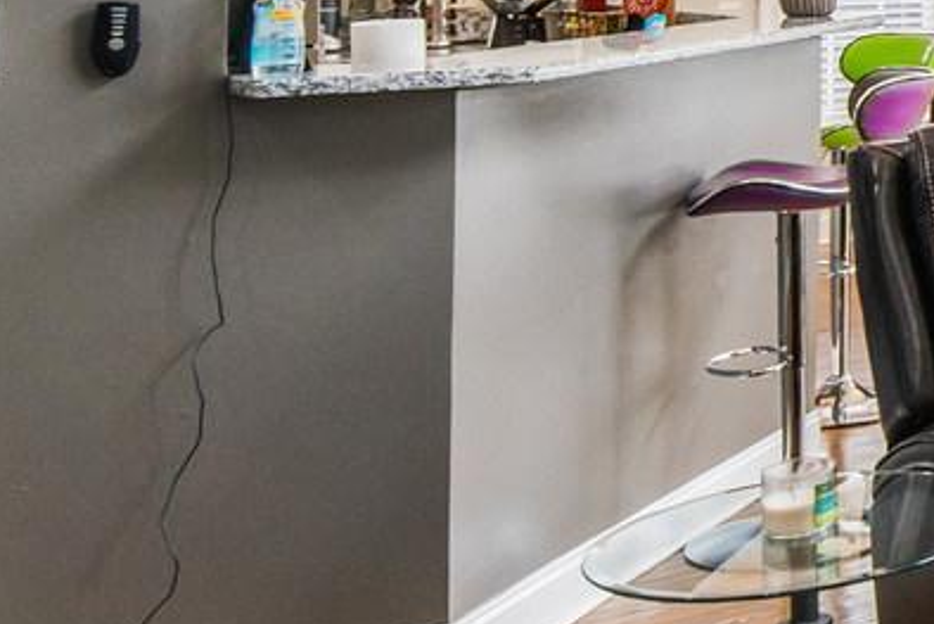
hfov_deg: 19.0
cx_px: 1735
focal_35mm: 78
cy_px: -136
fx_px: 2024
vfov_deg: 16.7
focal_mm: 15
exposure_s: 1/50
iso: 1000
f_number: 5.6
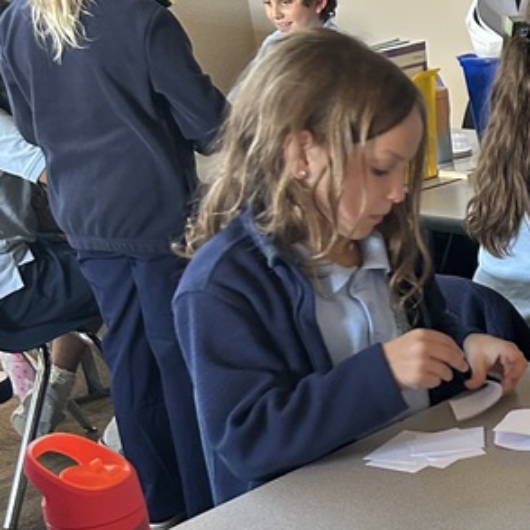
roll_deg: +3.5
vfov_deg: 21.1
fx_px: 1386
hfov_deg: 20.0
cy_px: 499
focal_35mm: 80
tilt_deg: -23.8
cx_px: 672
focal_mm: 5.7
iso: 160
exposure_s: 1/60
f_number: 1.5
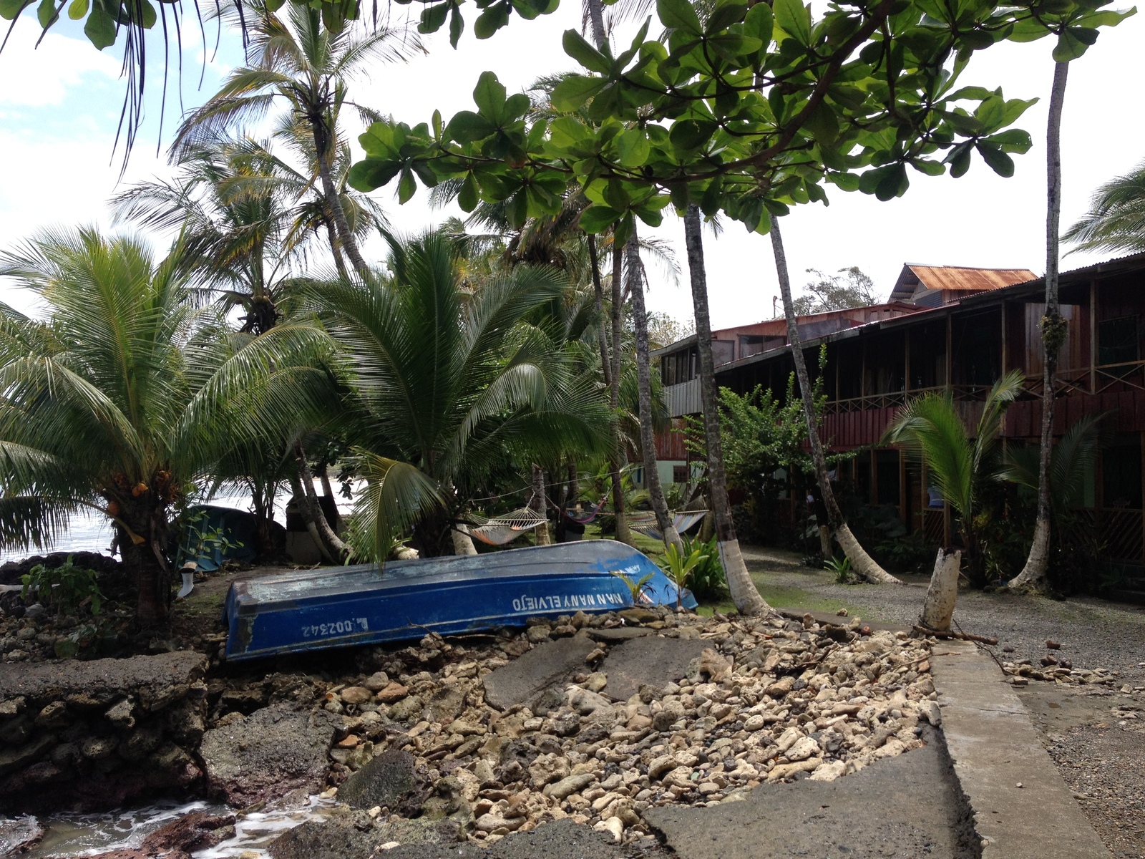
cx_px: 572
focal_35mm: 35
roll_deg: -0.4
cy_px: 430
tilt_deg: -1.6
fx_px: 1158
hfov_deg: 52.6
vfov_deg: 40.7
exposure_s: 1/1042
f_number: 2.4
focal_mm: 4.28
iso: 50
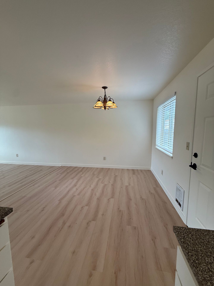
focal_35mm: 14
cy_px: 143
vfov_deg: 102.1
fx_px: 115
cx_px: 107
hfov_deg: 85.7
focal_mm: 2.22
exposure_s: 1/120
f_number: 2.2
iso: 125
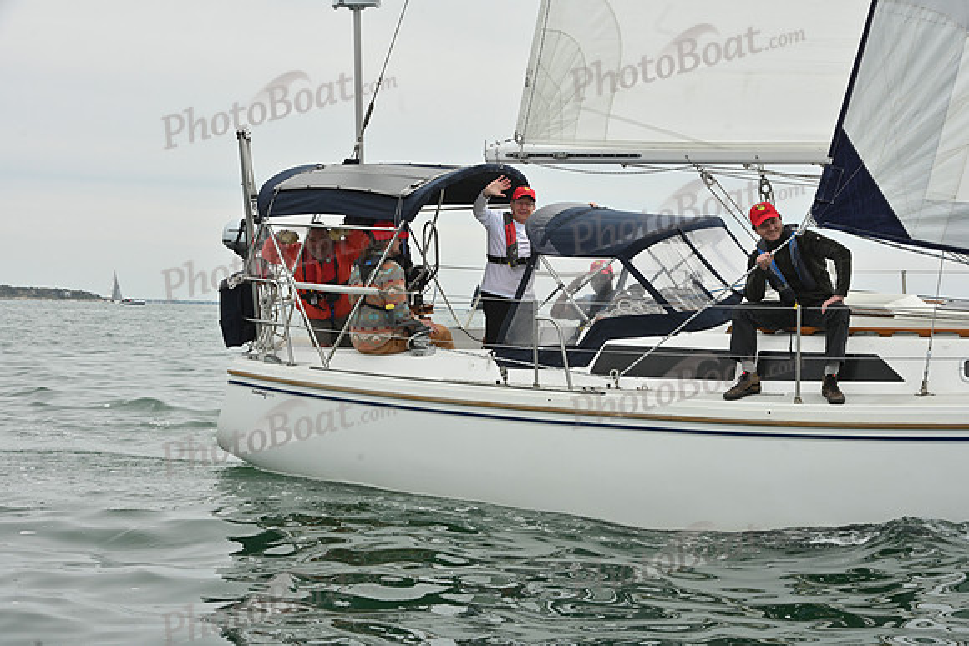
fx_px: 1885
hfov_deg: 28.8
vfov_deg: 19.5
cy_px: 323
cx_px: 484
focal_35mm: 70
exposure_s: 1/800
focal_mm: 70
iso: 320
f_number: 10
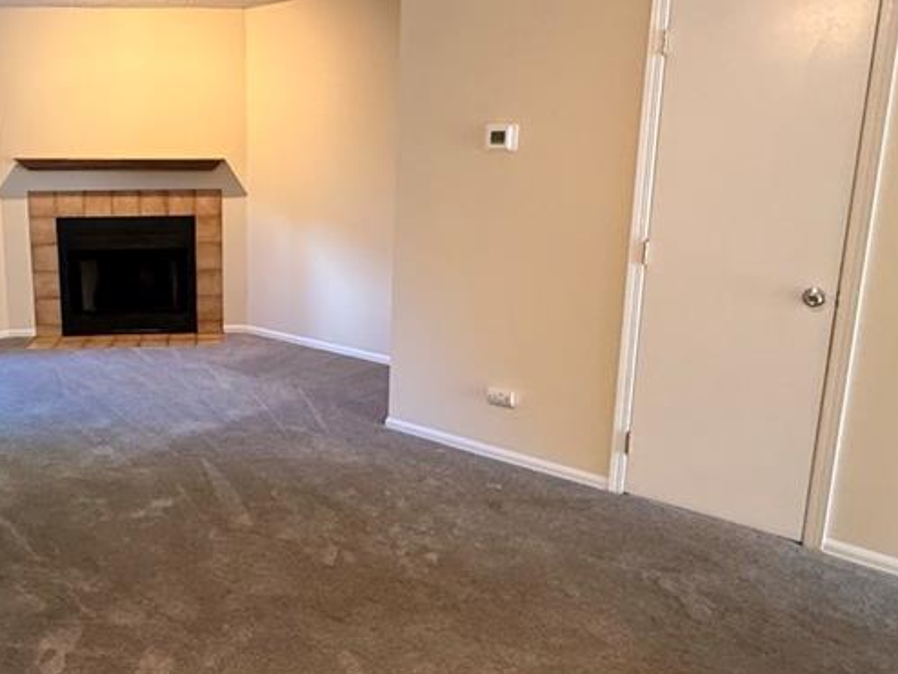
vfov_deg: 48.1
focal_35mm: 29
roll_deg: -0.1
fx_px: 753
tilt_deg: -9.7
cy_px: 291
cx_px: 256
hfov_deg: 59.3
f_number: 2.2
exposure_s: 1/60
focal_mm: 2.22
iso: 320
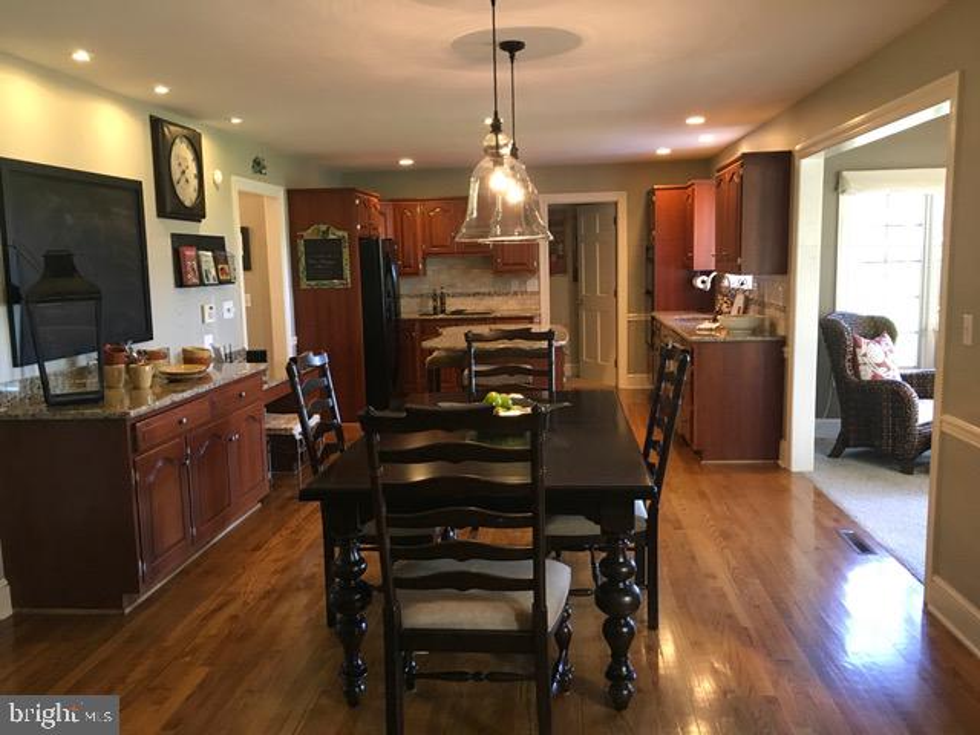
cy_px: 368
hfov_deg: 61.7
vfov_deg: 48.2
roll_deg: +1.6
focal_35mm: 29
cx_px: 490
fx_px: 821
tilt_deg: -7.2
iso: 200
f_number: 2.2
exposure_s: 1/24
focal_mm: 4.15
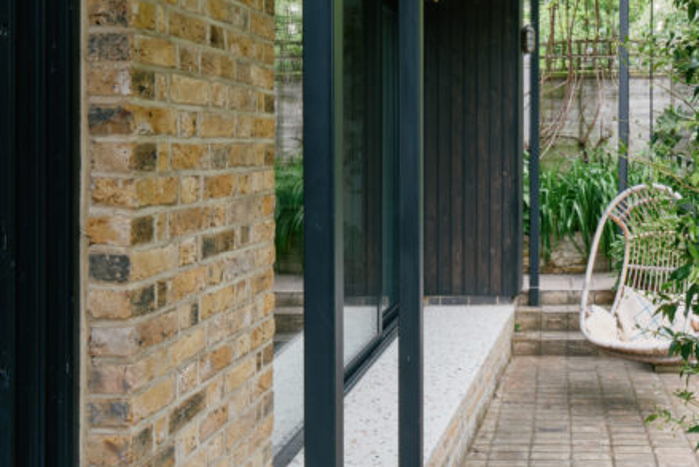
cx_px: 573
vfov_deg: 31.7
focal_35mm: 42
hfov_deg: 43.9
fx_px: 816
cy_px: 163
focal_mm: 16
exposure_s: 1/15
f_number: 11
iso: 160
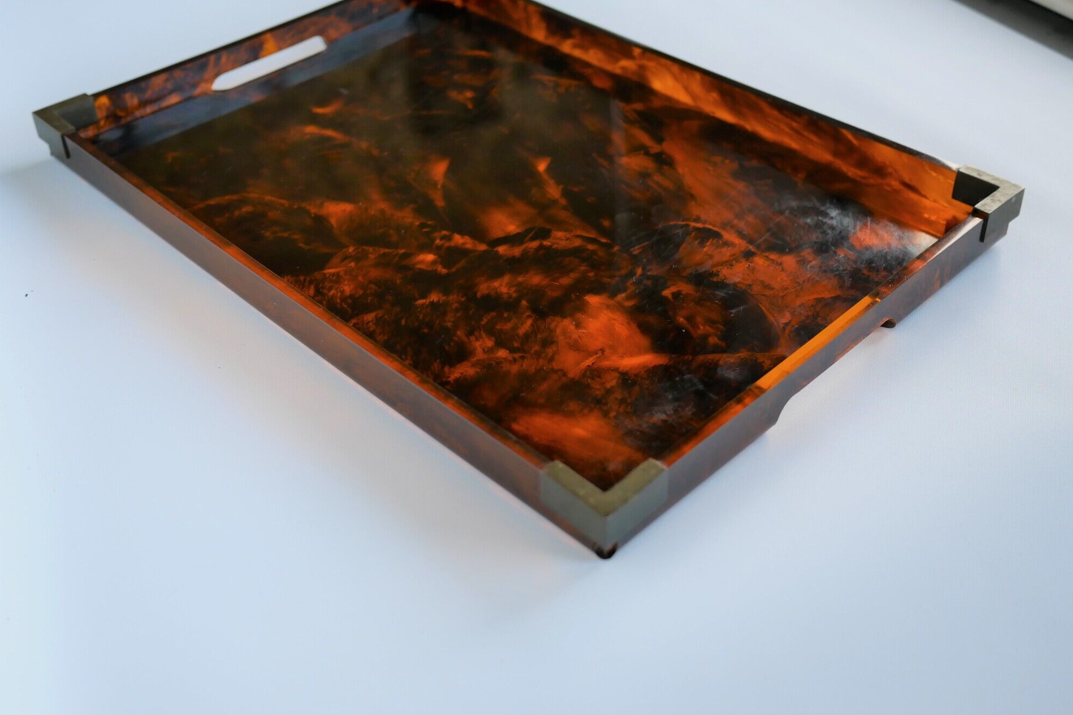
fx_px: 1252
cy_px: 316
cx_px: 535
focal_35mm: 42
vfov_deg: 31.9
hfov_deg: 46.4
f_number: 2
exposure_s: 1/160
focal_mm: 20
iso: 200
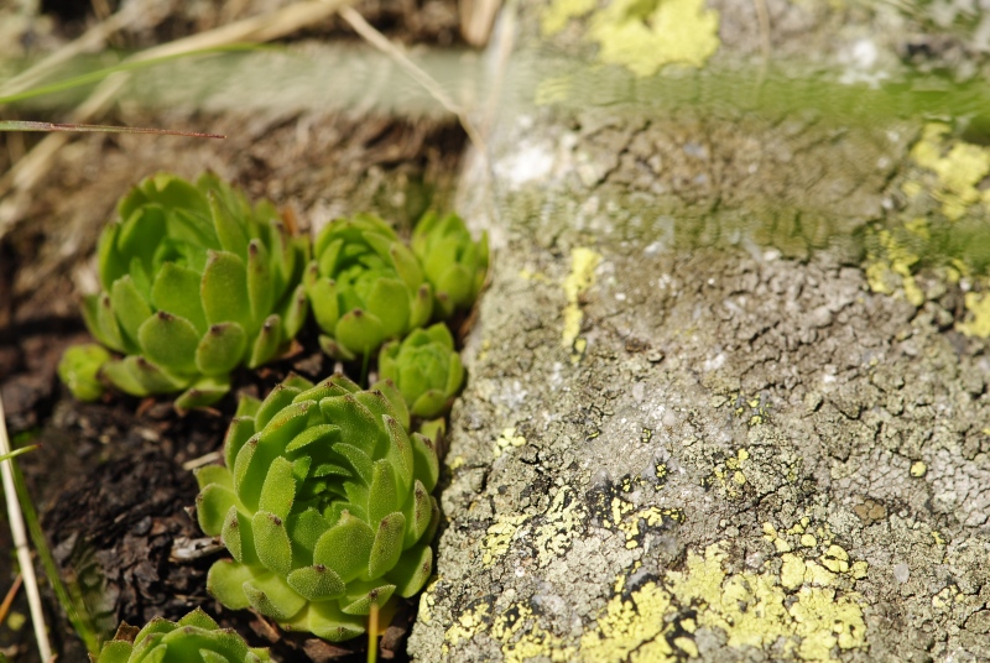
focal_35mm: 128
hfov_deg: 16.0
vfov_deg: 10.8
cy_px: 332
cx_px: 495
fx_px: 3511
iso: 100
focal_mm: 85
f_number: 8
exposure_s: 1/320
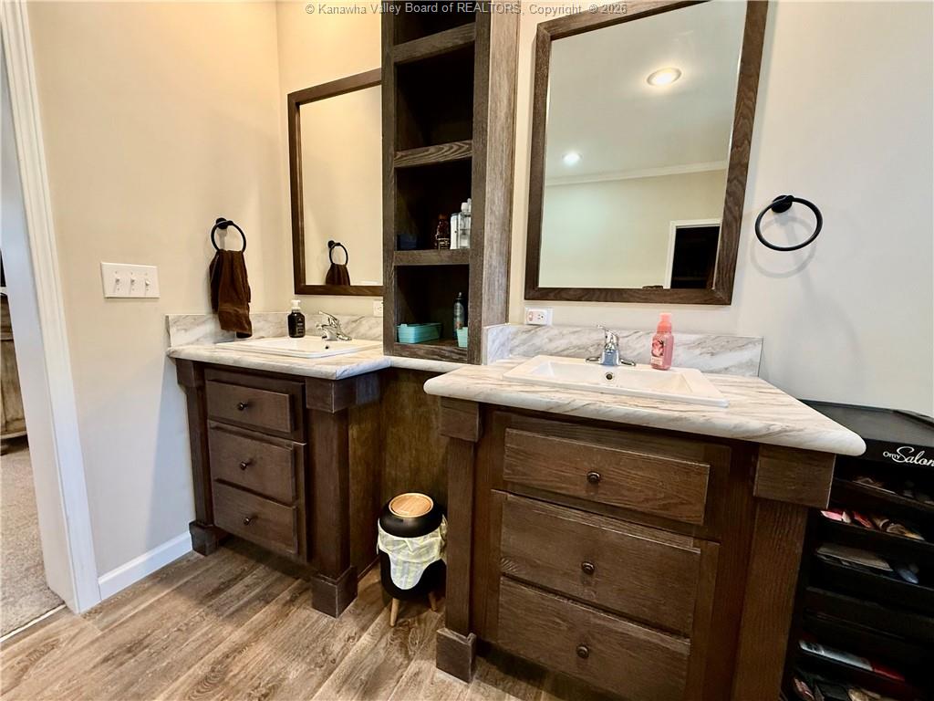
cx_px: 467
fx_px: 378
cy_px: 350
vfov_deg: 85.7
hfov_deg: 102.1
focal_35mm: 14
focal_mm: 2.22
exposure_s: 1/60
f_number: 2.2
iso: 320
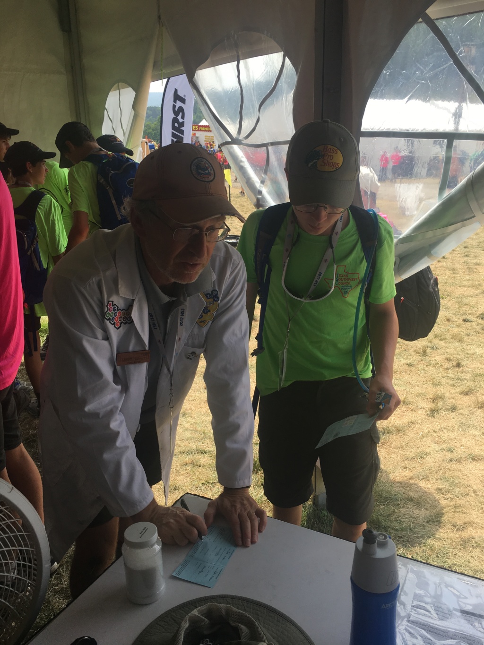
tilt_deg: -20.3
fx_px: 541
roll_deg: -2.5
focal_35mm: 29
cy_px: 322
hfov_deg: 48.2
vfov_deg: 61.7
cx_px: 242
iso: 25
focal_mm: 4.15
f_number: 2.2
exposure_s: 1/739
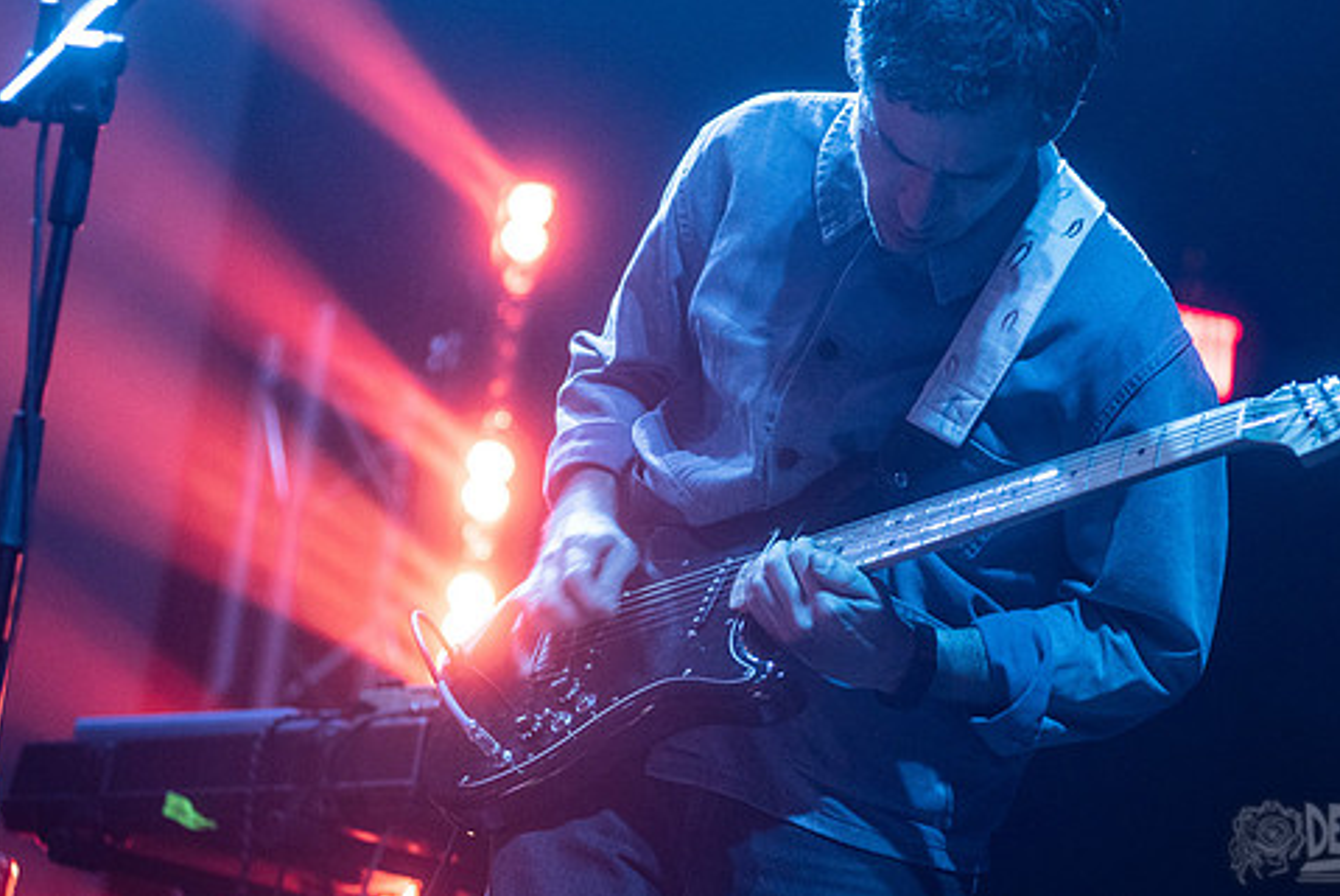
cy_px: 379
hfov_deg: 19.1
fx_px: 3985
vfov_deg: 12.8
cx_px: 831
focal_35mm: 107
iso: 3200
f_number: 3.2
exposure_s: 1/100
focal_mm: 80
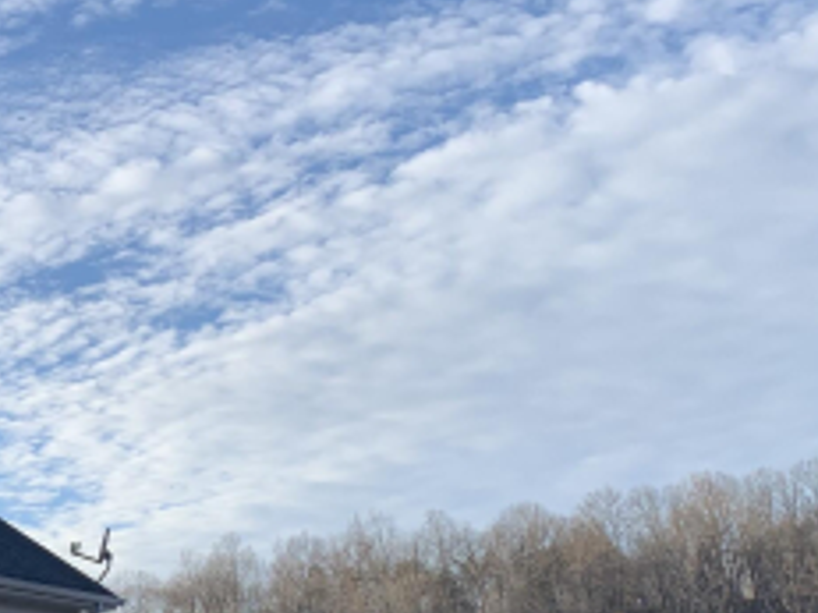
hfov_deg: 24.3
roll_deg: +2.5
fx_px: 1771
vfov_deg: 19.5
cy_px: 450
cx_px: -83
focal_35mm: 75
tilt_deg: +12.0
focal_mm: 4.25
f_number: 1.8
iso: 25
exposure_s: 1/1350
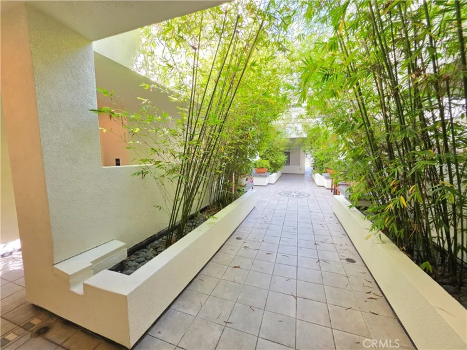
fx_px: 175
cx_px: 234
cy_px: 175
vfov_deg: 89.9
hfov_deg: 106.2
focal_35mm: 13
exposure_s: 1/120
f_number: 1.9
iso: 80
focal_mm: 2.2
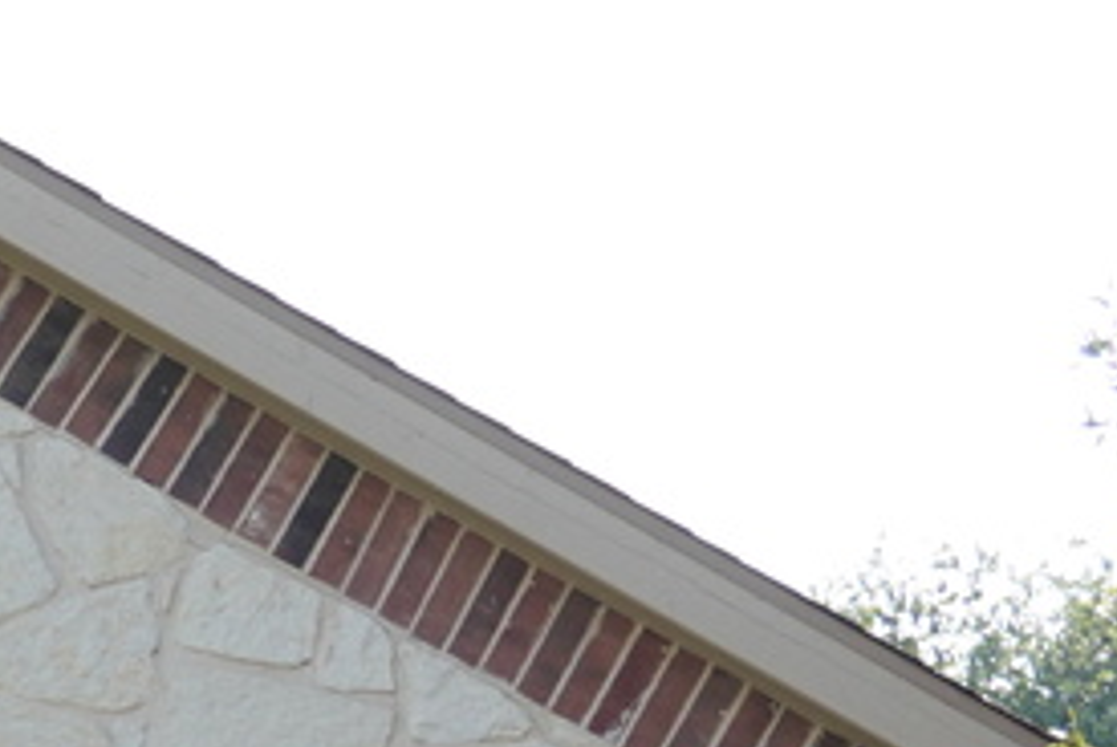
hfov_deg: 7.8
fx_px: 7672
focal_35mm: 247
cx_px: -1393
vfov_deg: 5.4
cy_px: 1896
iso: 125
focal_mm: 28
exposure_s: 1/640
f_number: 2.8
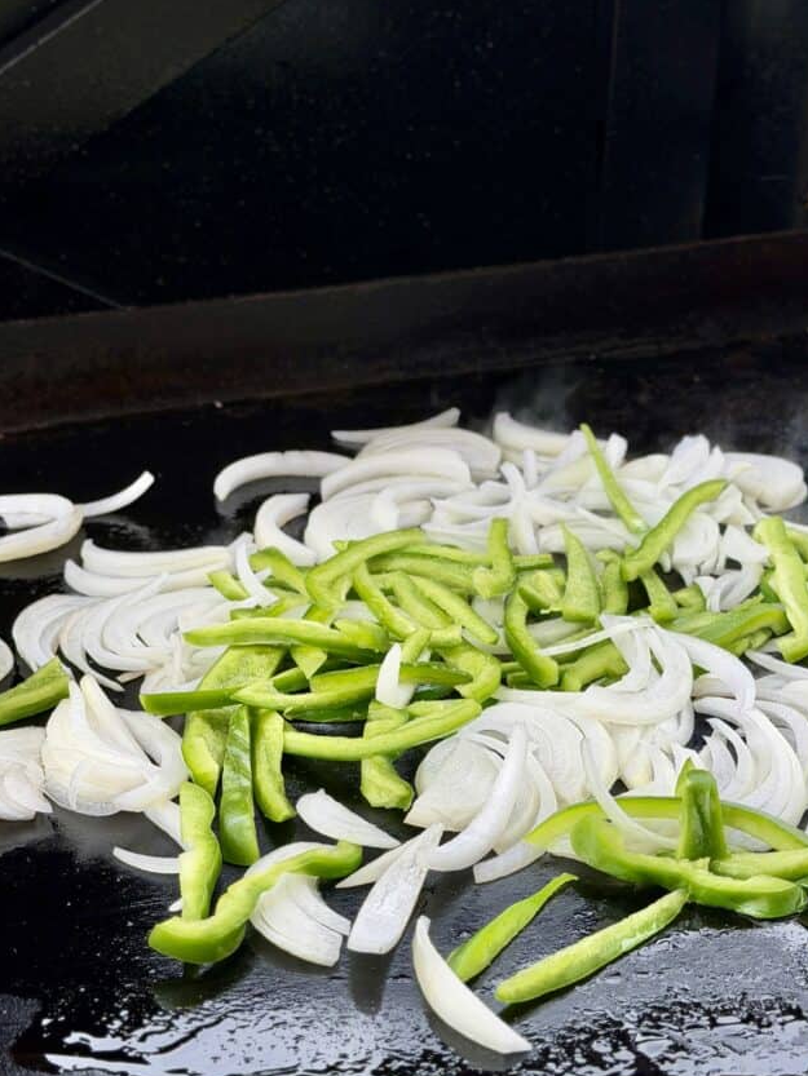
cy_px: 595
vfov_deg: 32.7
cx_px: 472
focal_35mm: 59
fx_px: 1836
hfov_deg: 24.8
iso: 64
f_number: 1.78
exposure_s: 1/1838
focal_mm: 6.76
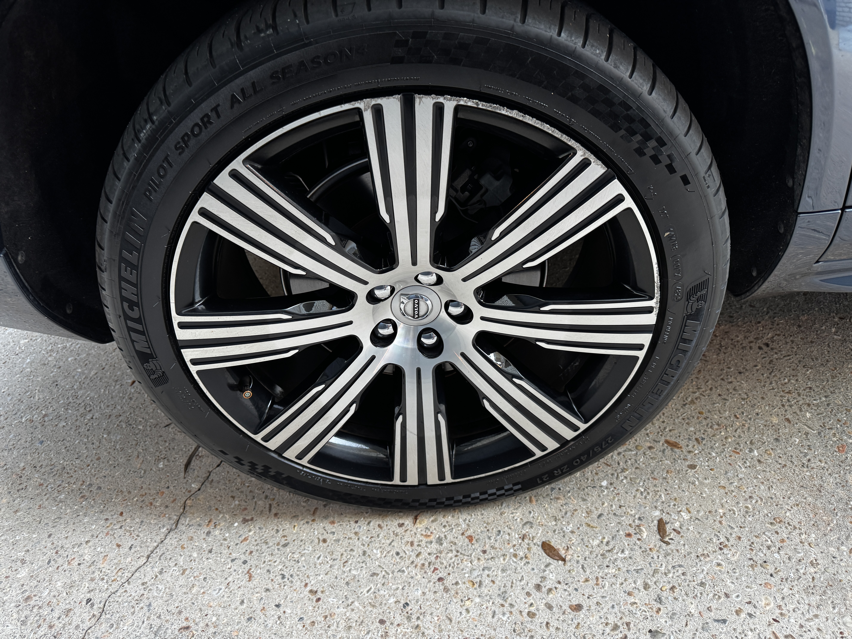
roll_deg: +7.1
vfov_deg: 56.8
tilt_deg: -32.7
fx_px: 591
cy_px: 320
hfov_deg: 71.6
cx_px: 426
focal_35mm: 24
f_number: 1.78
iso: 200
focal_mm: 6.76
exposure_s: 1/60
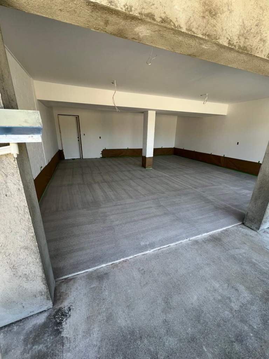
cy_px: 180
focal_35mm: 13
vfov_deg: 106.2
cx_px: 134
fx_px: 135
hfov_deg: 89.9
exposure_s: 1/99
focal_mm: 1.57
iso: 32
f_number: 1.8
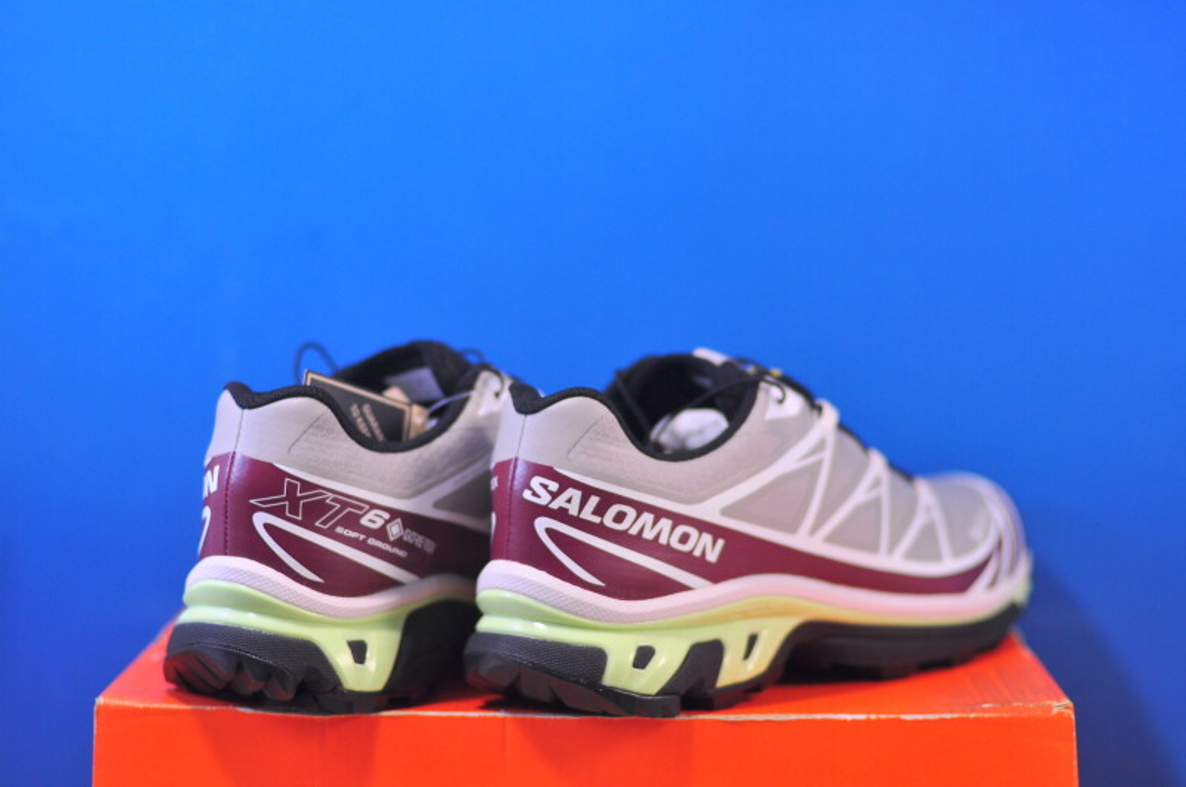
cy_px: 394
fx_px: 2467
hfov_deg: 27.0
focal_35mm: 75
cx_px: 593
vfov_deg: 18.1
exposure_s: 1/320
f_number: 2.2
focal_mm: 50
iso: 250
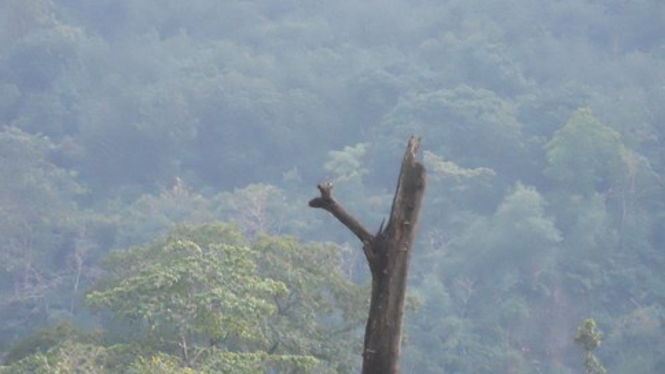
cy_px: 249
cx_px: 332
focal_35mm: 205
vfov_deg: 5.9
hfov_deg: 10.5
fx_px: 3614
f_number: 6.6
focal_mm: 25
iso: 800
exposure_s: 1/160
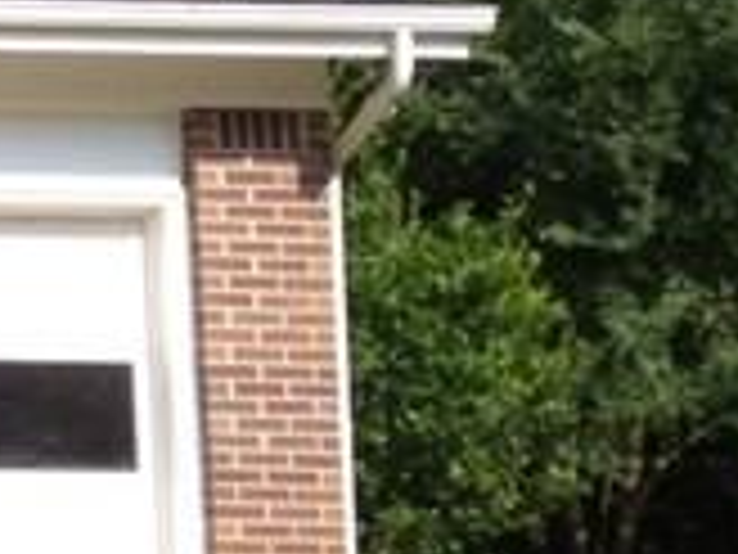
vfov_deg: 6.8
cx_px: -1152
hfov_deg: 8.2
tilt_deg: +7.7
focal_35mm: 219
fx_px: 4669
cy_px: 149
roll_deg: -0.9
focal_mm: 4.28
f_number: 2.4
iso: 50
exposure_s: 1/968
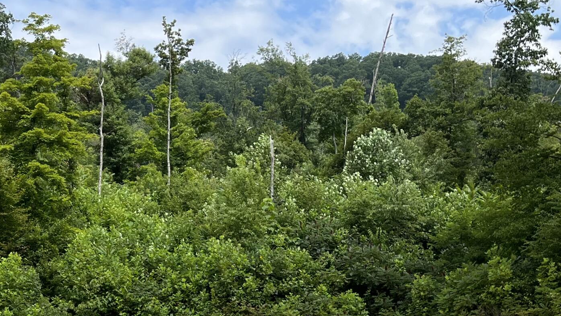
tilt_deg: -0.1
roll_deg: -1.1
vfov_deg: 18.5
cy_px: 393
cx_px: 185
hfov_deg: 34.0
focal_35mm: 61
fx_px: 908
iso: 50
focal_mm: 5.1
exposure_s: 1/2309
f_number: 1.6
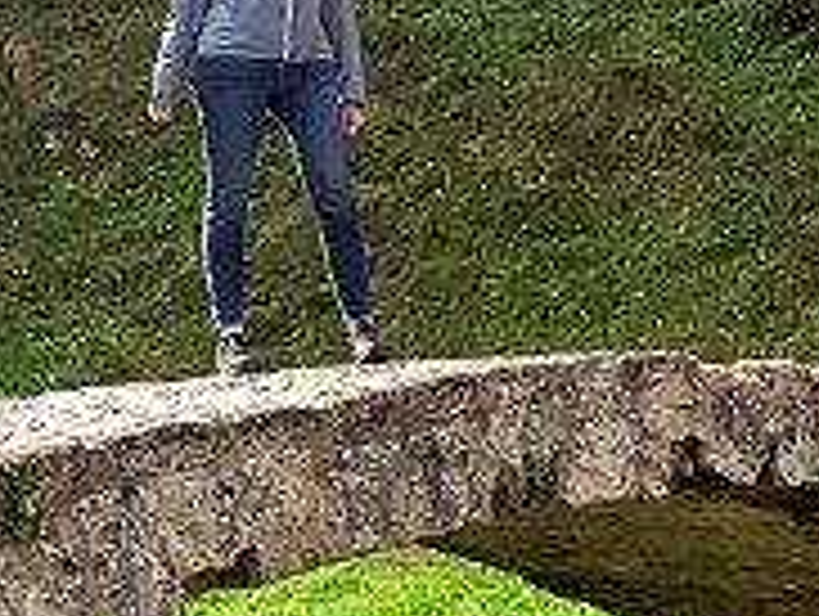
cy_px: -205
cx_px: 324
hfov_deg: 10.7
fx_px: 4383
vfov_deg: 7.9
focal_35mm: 185
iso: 100
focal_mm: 5.43
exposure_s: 1/1026
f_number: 1.89
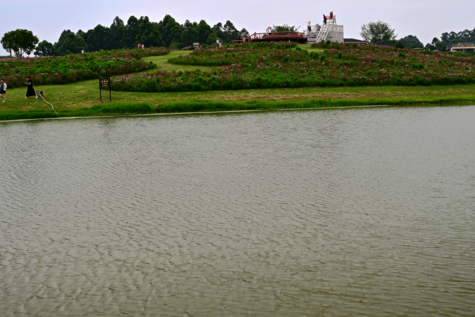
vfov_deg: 25.4
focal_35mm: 53
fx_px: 699
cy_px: 123
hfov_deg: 37.5
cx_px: 256
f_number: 14
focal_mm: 43
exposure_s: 1/100
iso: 100
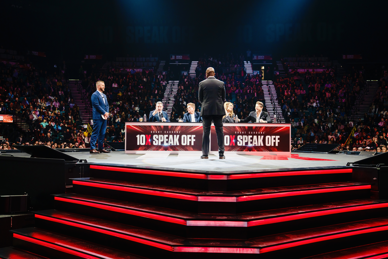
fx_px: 517
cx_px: 194
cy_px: 130
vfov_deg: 28.1
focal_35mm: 48
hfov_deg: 41.1
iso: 640
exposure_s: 1/200
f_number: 5
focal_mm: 48
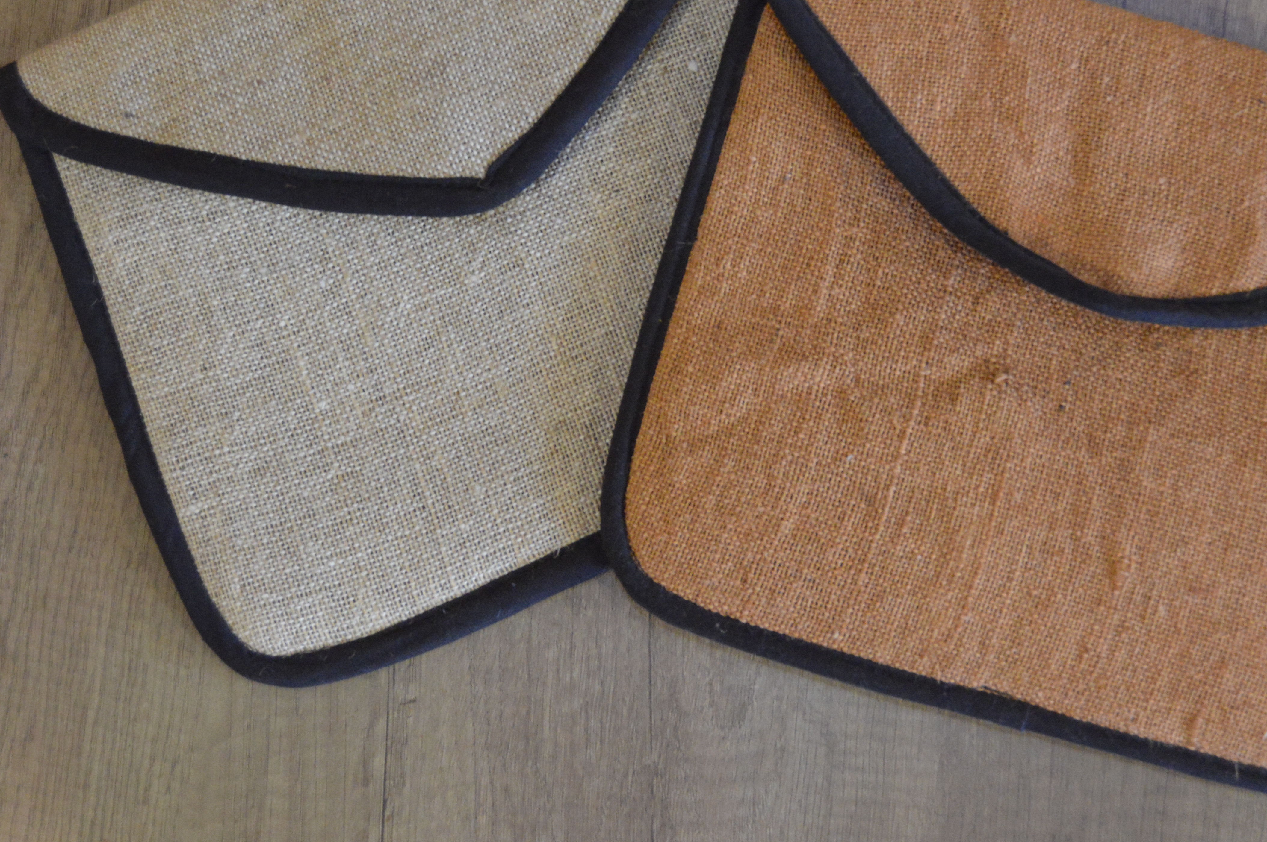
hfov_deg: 31.3
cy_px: 292
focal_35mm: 64
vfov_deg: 21.1
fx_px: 2251
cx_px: 796
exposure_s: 1/30
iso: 3200
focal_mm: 30
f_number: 4.2
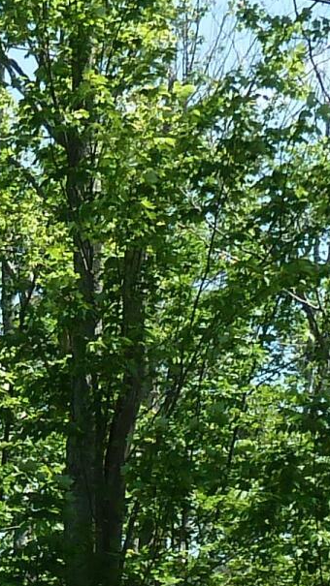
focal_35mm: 135
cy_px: 745
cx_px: -345
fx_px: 2102
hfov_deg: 8.5
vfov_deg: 15.2
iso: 80
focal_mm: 4.1
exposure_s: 1/250
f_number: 4
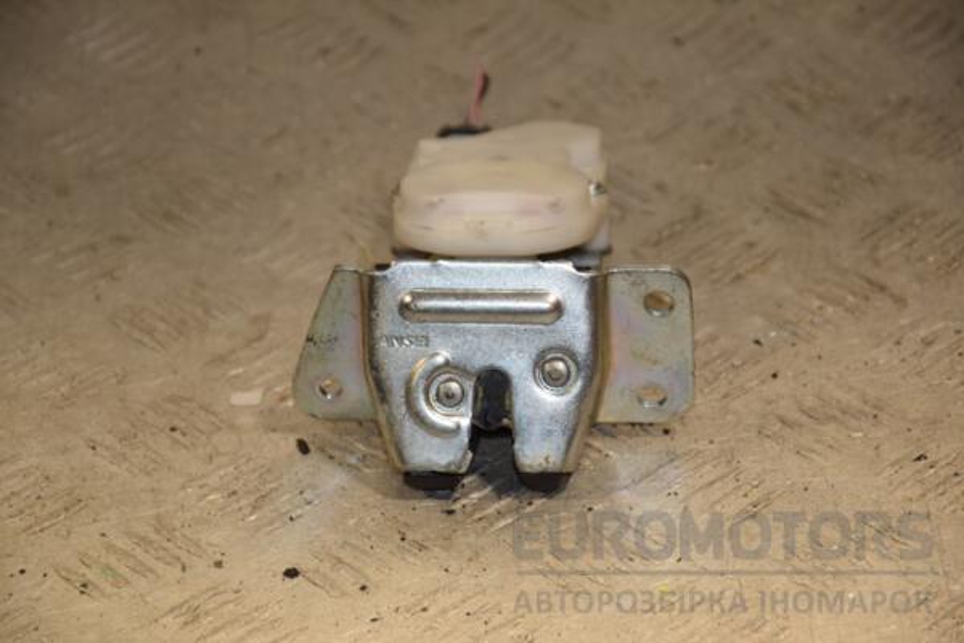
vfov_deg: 8.7
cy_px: 322
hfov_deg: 13.0
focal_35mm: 158
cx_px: 482
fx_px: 4217
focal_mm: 105
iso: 800
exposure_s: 1/200
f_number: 6.3
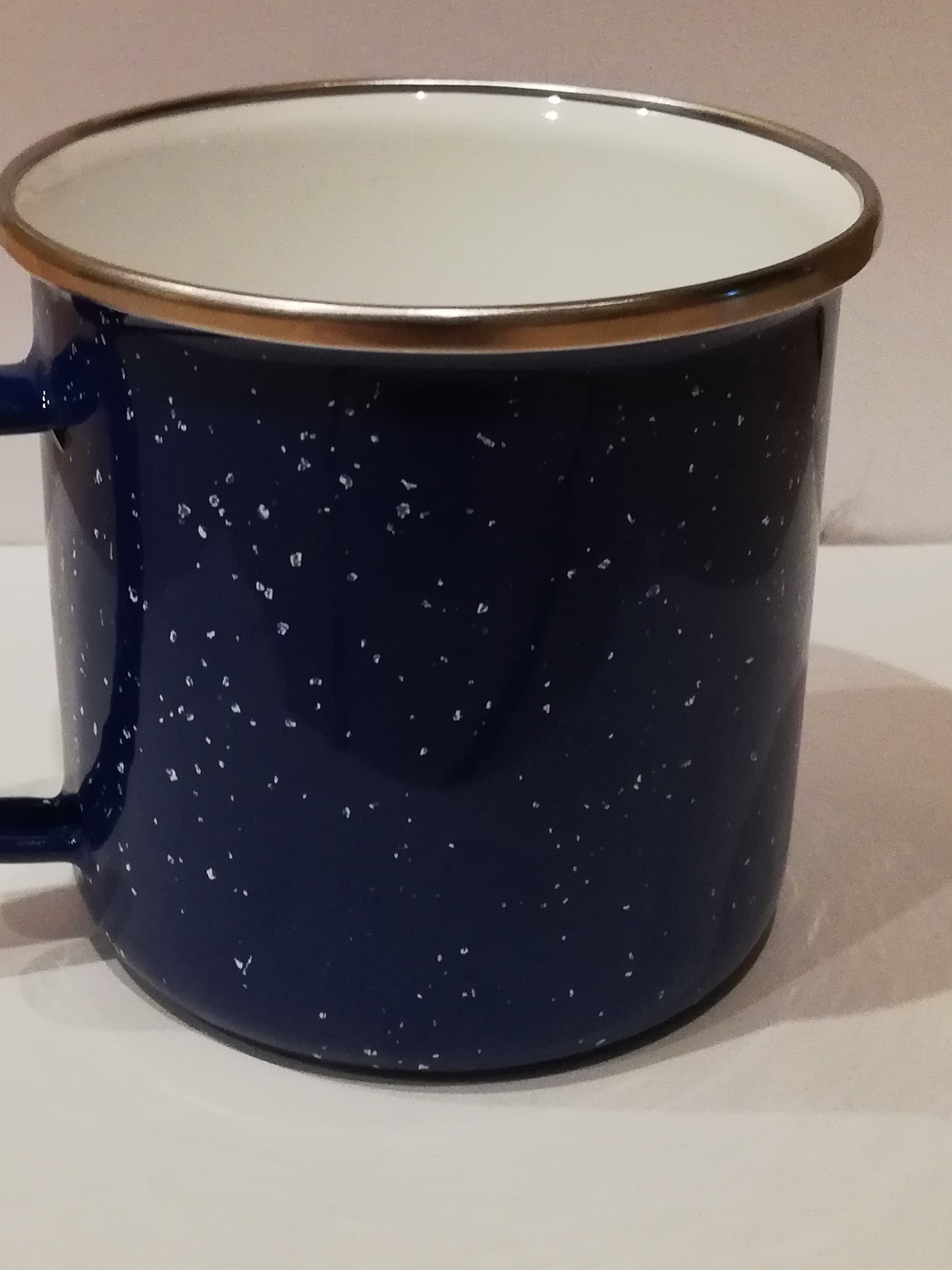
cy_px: 491
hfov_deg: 23.6
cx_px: 352
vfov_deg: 31.1
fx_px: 2273
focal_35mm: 62
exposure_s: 1/25
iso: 400
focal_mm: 3.81
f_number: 2.2
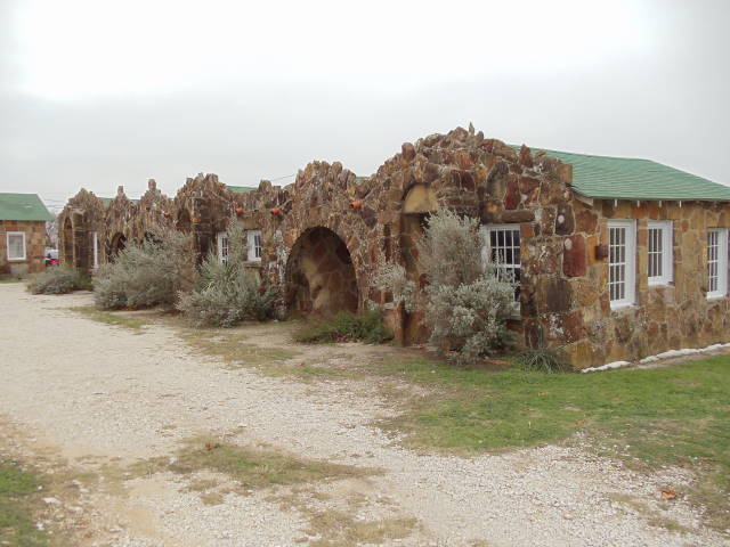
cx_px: 365
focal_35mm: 44
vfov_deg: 32.9
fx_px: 928
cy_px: 274
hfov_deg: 42.9
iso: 100
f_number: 3.5
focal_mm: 6
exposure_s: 1/200
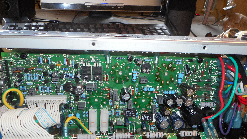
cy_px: 107
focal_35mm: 33
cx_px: 123
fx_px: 216
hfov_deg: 59.5
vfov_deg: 34.8
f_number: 3.7
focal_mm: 4.5
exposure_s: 1/25
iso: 80
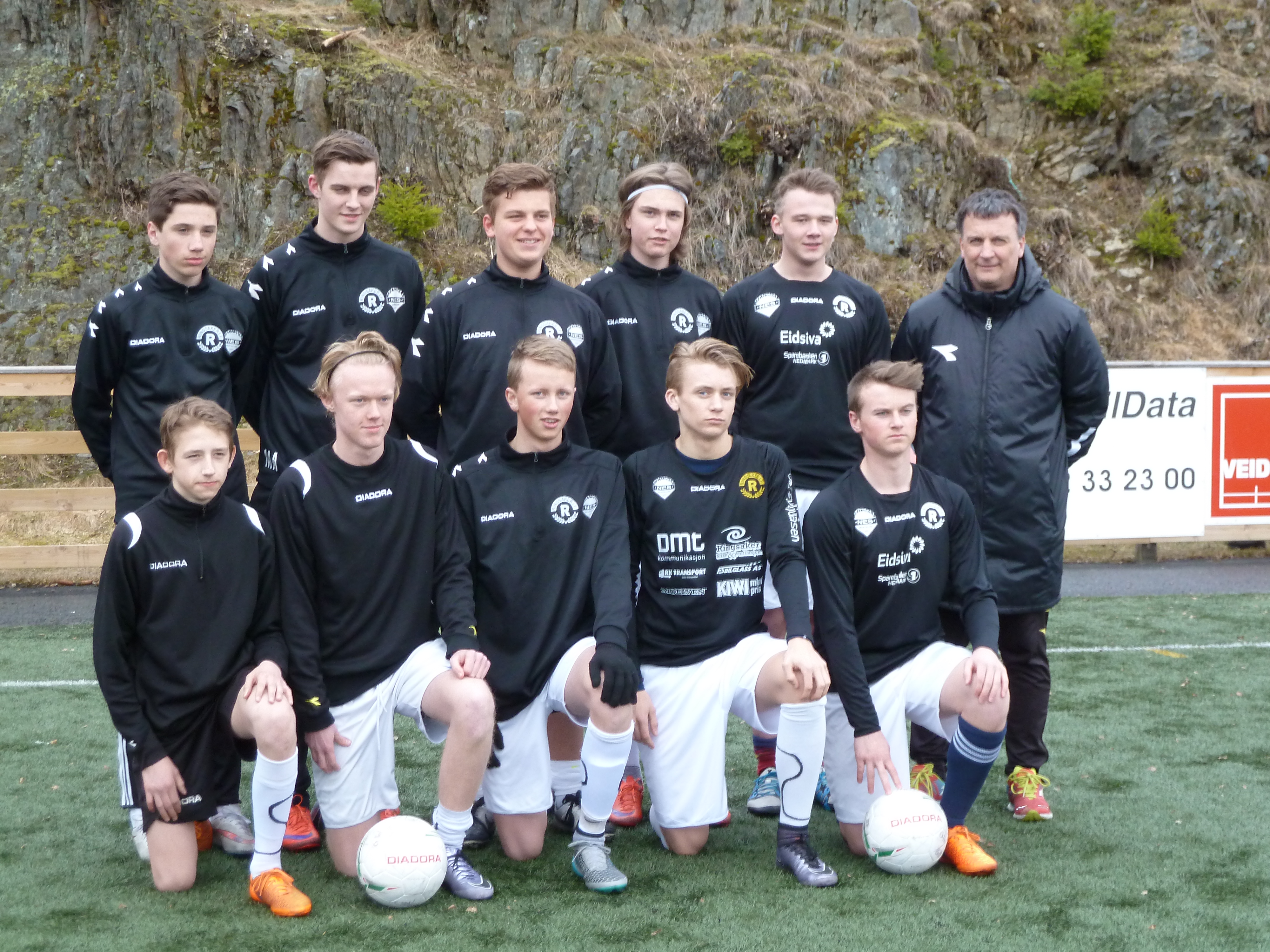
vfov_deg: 20.4
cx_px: 635
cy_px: 476
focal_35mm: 72
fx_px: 2642
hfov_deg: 27.0
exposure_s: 1/40
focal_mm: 11.9
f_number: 4.1
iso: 200
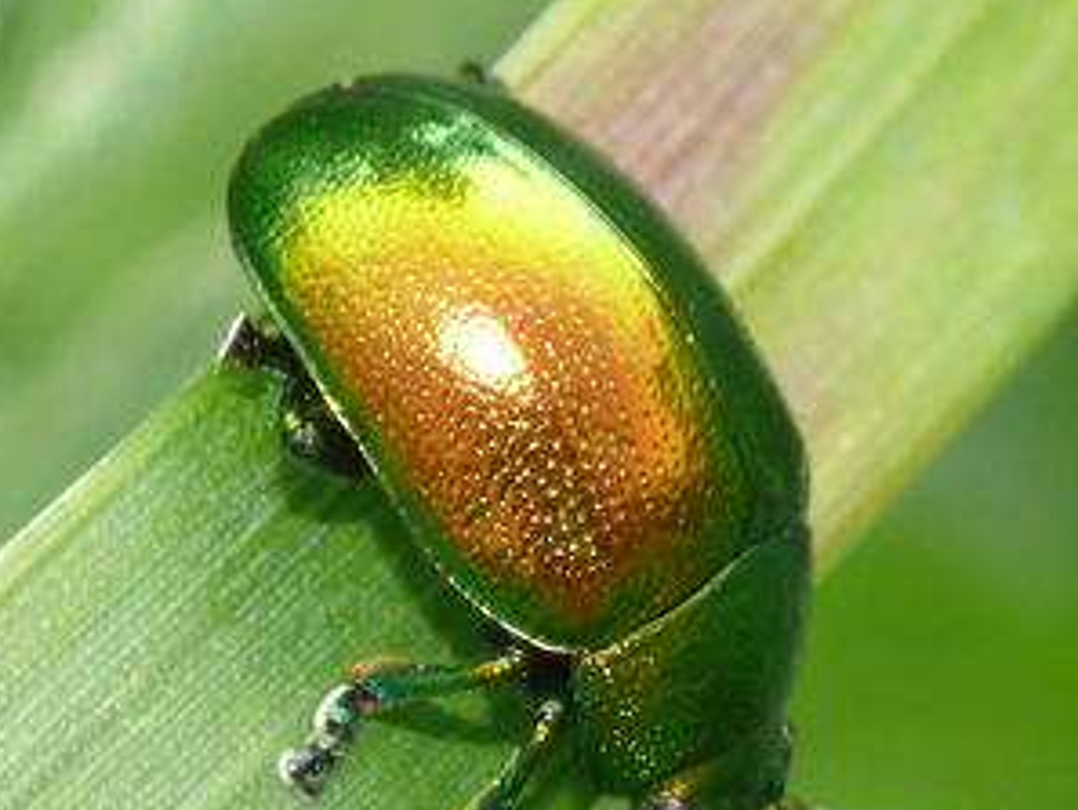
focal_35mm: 661
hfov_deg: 3.0
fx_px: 20593
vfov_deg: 2.3
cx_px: 535
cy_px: 490
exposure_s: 1/80
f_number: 8
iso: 200
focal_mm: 48.7
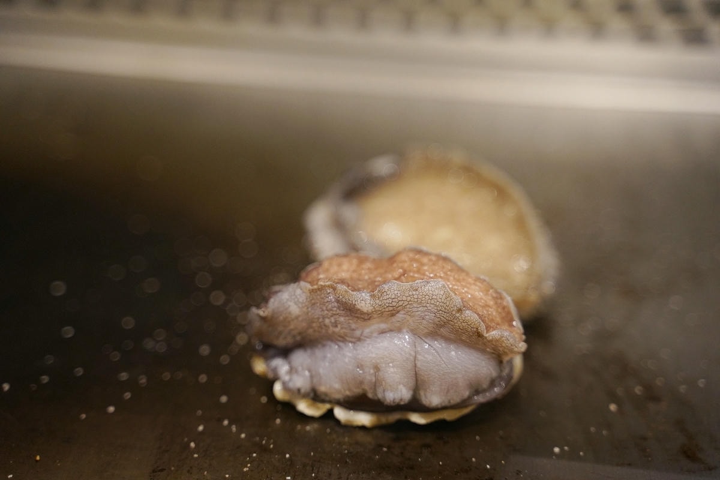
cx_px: 360
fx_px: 1500
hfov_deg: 27.0
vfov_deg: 18.2
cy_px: 240
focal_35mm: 75
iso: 2500
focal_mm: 75
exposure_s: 1/80
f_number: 2.8
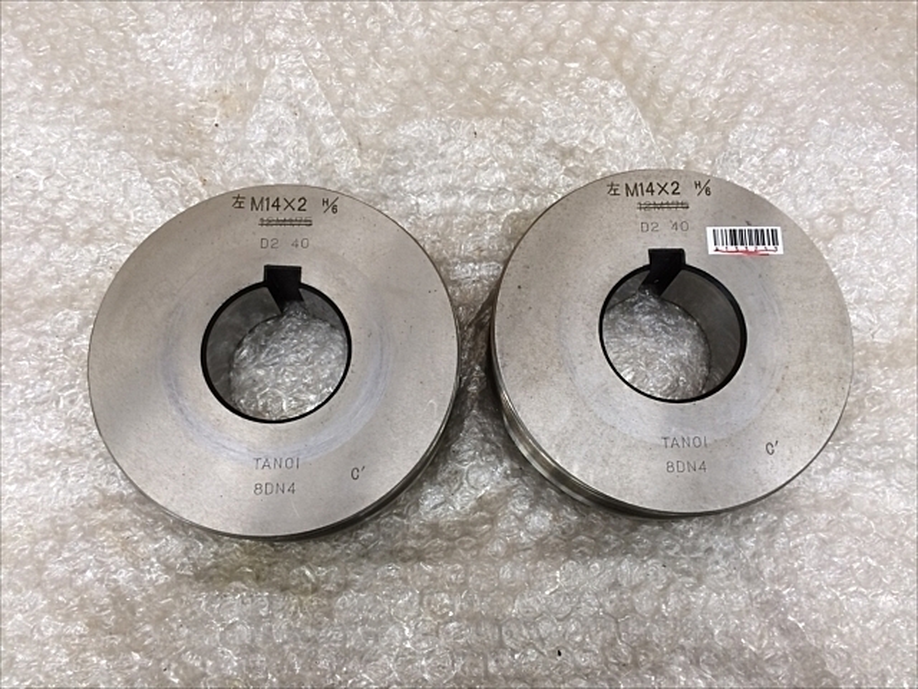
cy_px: 344
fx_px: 769
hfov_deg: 61.7
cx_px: 459
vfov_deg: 48.2
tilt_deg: -75.1
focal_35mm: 29
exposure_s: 1/30
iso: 64
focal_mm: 4.15
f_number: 2.2
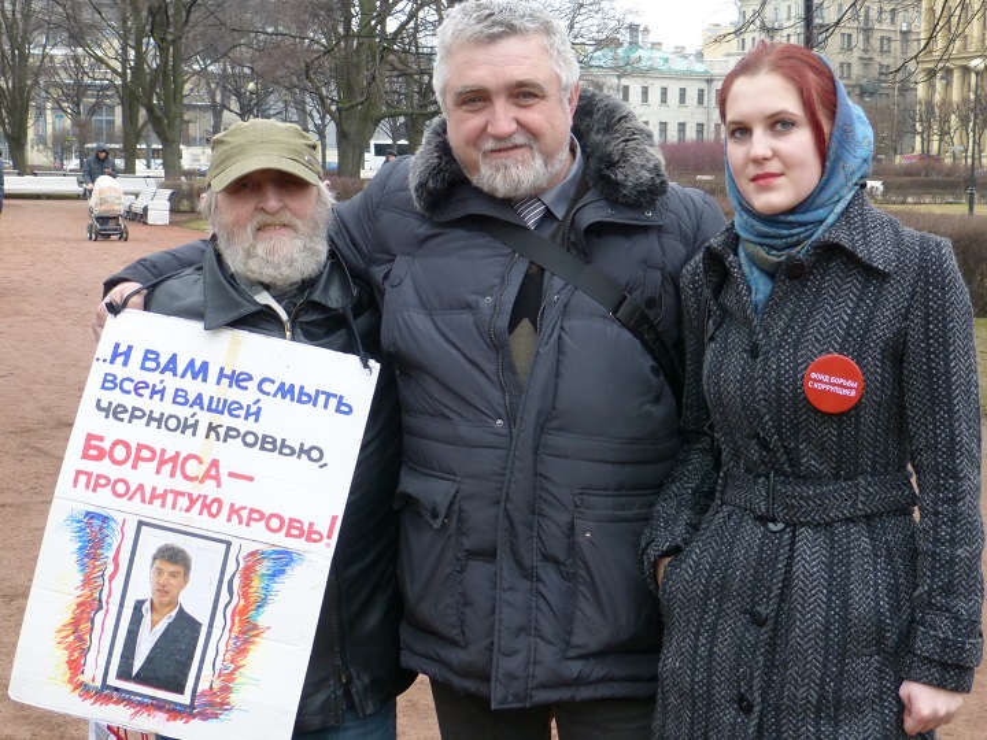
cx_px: 494
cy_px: 370
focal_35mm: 46
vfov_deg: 31.5
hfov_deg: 41.2
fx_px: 1312
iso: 100
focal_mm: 8.3
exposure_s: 1/60
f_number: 3.2
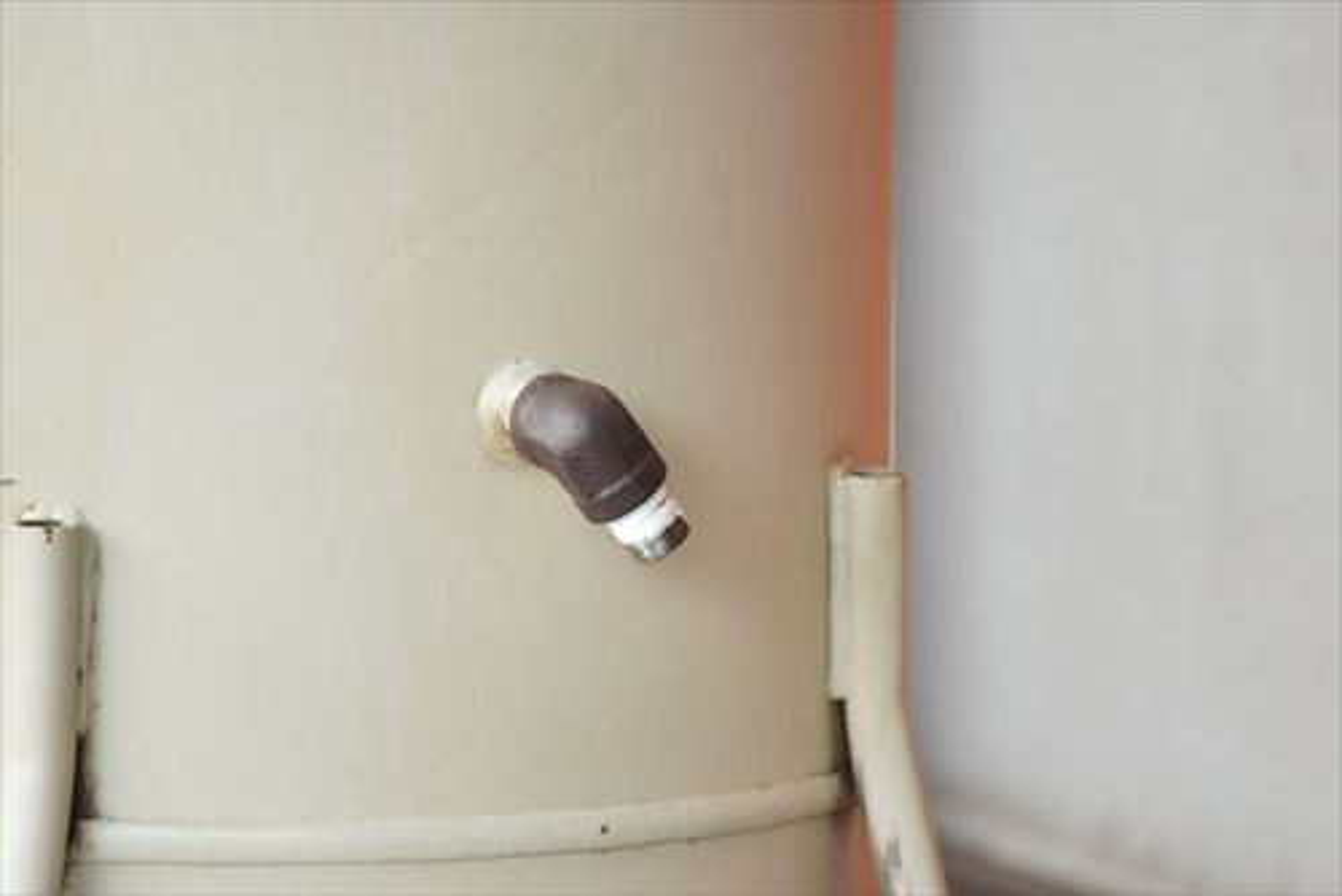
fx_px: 16784
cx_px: 671
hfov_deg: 4.6
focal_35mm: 450
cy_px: 448
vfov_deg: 3.1
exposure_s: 1/250
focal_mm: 300
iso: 1250
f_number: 6.3
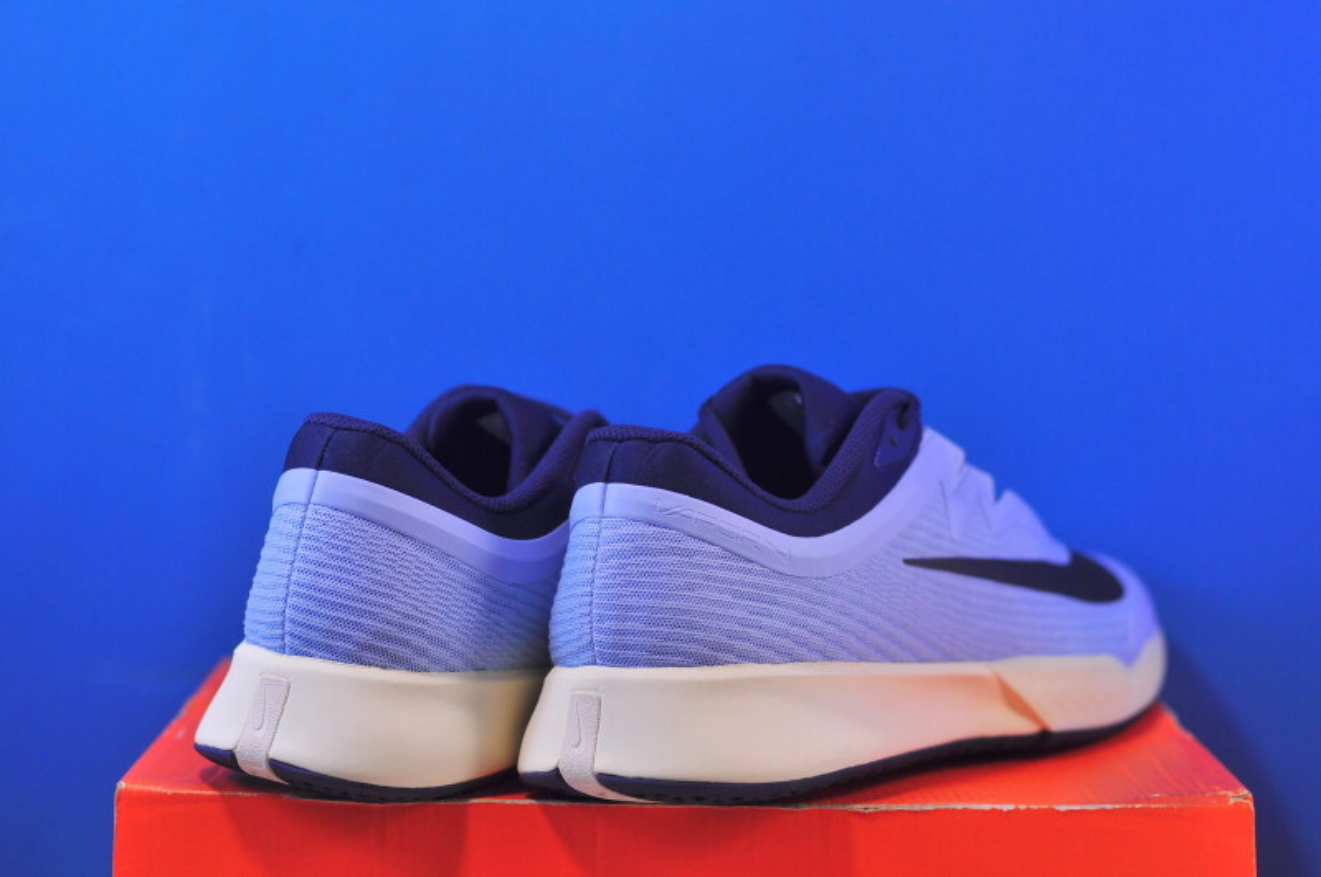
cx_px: 660
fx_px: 2748
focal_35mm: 75
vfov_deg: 18.1
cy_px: 438
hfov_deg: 27.0
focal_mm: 50
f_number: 2.8
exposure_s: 1/320
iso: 250
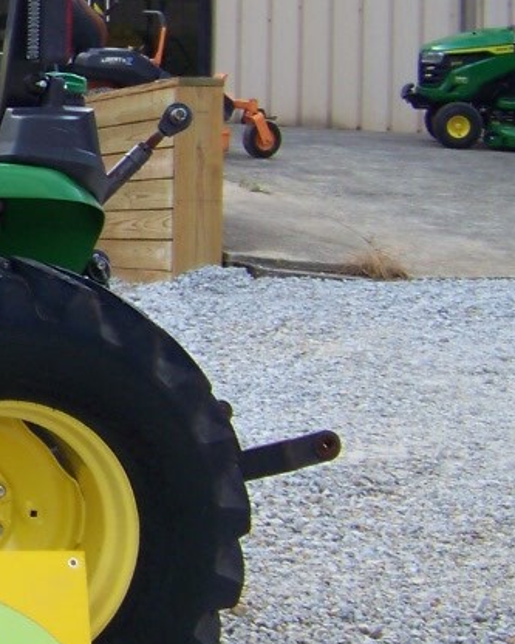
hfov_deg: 12.8
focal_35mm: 108
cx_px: -459
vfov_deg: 17.7
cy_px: 147
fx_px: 2057
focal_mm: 5.85
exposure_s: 1/250
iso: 64
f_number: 2.8
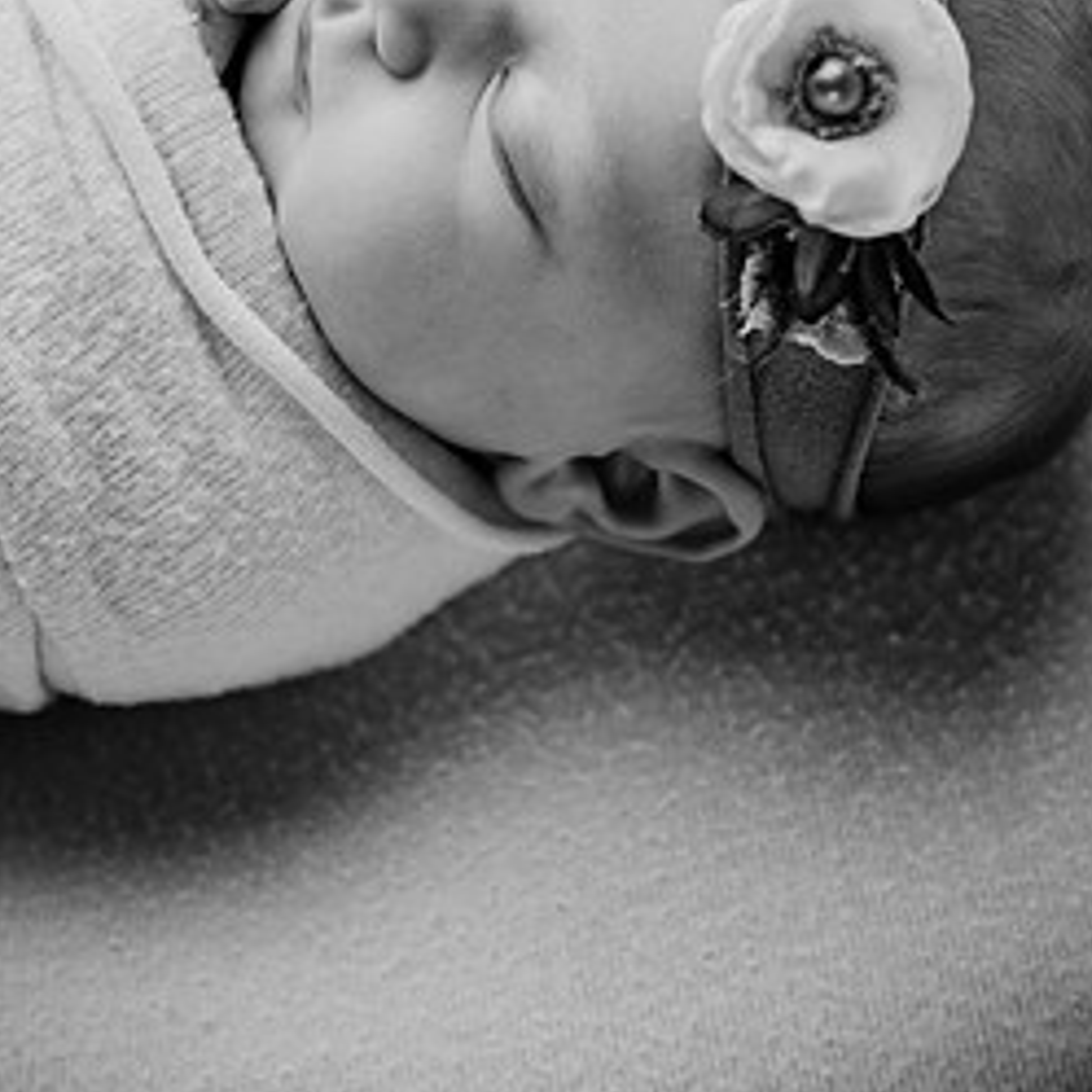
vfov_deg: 15.0
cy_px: 118
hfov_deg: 15.2
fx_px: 4104
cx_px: 478
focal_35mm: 115
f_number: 4
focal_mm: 75
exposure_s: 1/160
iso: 100
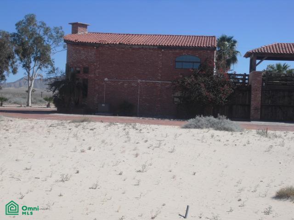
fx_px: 535
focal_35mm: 63
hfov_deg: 30.7
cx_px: 147
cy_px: 110
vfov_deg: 23.3
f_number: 10.6
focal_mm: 11.2
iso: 64
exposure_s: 1/125
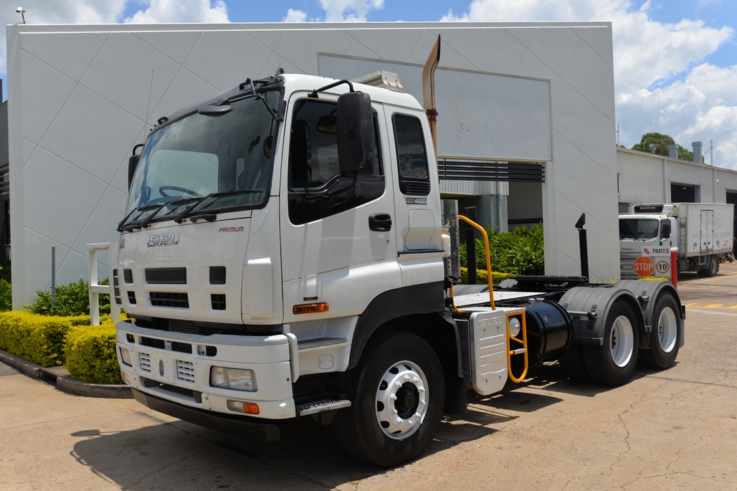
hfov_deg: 60.3
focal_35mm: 31
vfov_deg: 42.3
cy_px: 246
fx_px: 634
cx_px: 368
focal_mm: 31
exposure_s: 1/250
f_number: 8
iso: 100
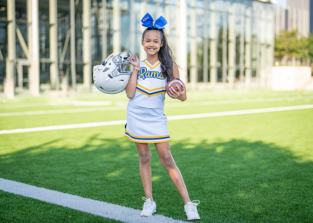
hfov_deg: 33.5
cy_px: 105
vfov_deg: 24.2
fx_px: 521
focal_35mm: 59
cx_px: 157
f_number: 1.2
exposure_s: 1/2500
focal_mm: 50
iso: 100
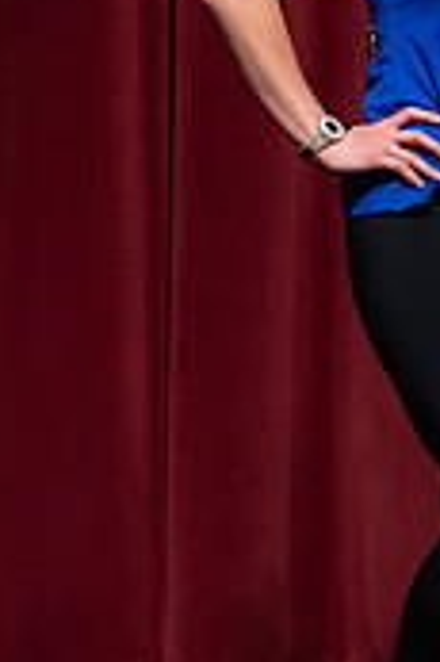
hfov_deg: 6.4
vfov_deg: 9.8
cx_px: 793
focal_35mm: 210
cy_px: 183
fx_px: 3857
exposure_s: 1/200
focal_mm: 54
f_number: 4.5
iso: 1250
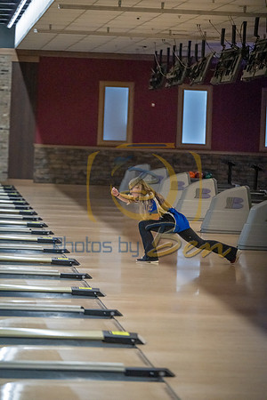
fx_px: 1613
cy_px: 200
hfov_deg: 9.5
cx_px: 134
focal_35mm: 145
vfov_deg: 14.2
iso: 4000
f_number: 2.8
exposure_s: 1/1000
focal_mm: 145
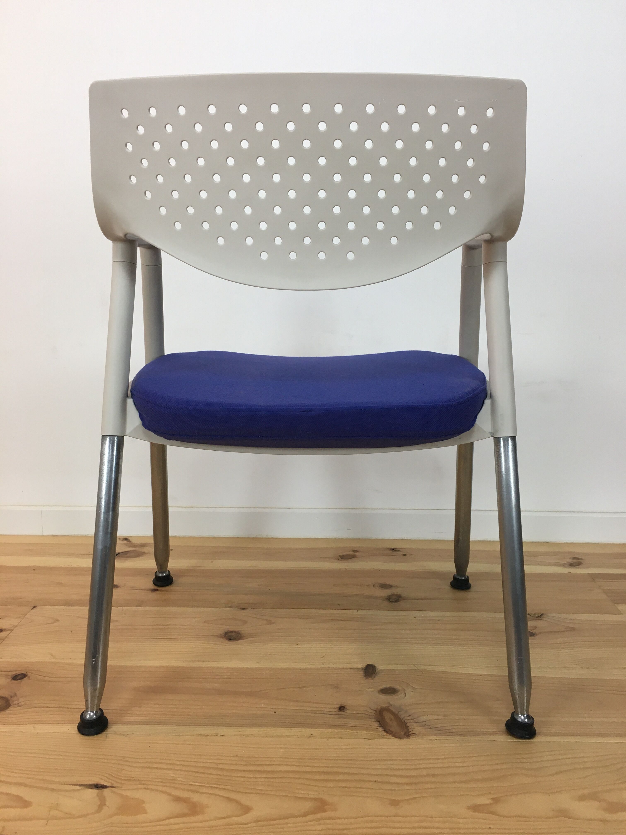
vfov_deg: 61.7
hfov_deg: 48.2
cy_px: 418
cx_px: 313
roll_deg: -0.4
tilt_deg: -12.1
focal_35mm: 29
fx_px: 699
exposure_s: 1/33
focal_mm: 4.15
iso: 32
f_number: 2.2
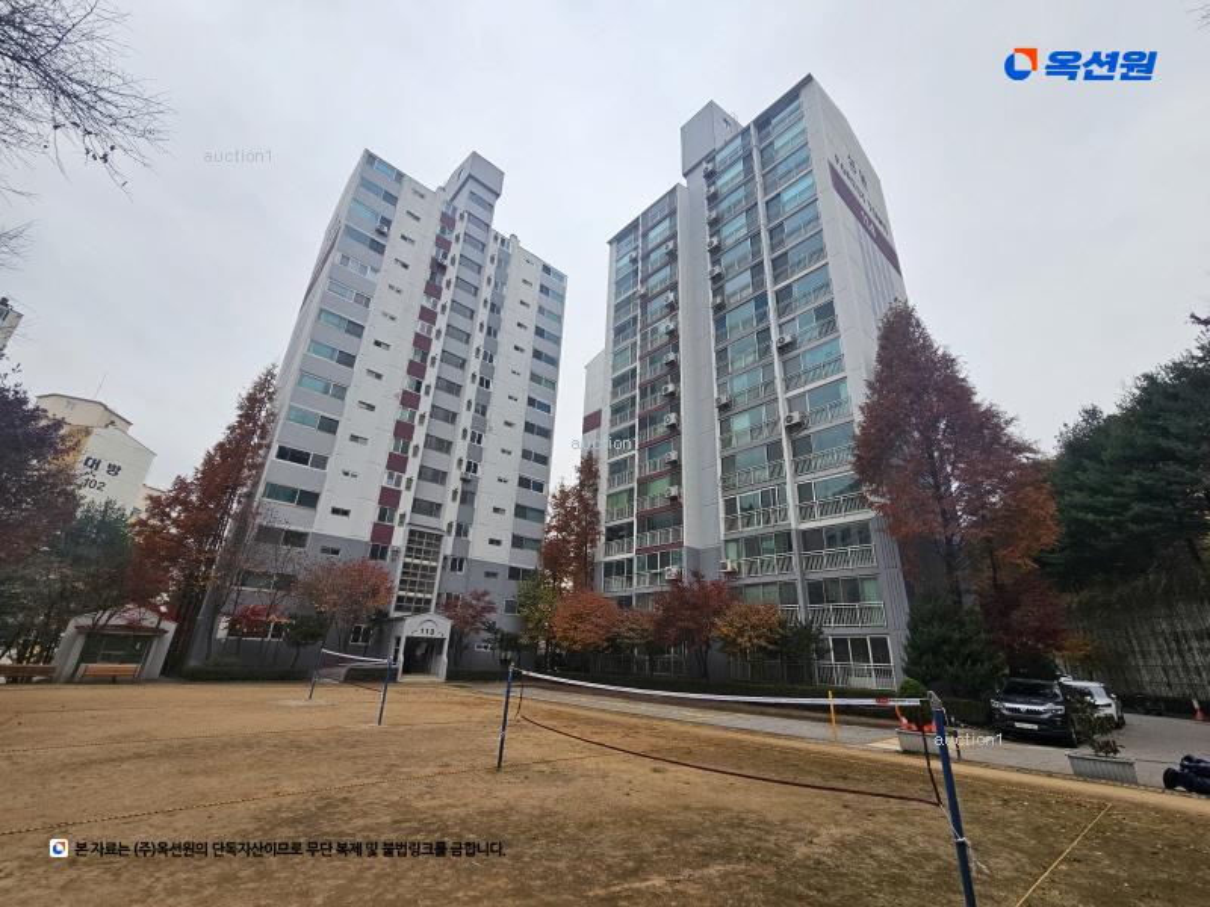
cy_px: 454
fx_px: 454
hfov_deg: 106.2
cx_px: 605
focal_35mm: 13
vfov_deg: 89.9
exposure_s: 1/271
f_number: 2.2
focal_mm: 2.2
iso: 50
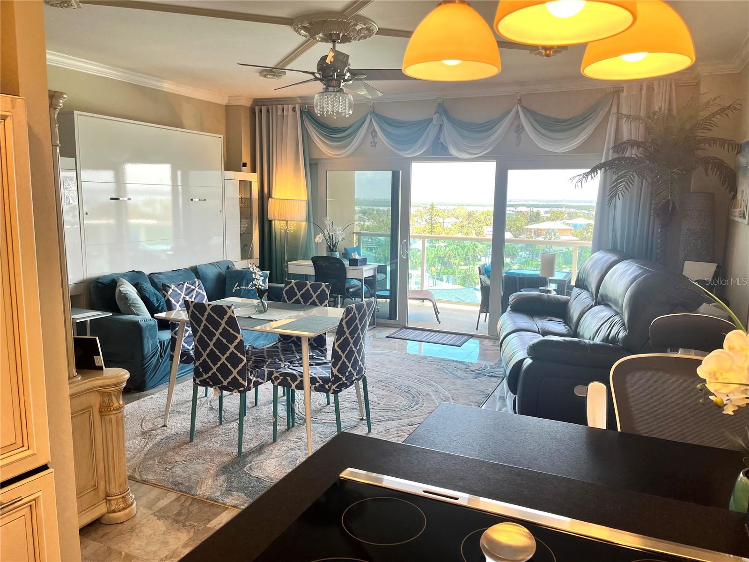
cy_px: 281
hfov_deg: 67.3
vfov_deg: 53.1
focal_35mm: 26
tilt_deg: -8.5
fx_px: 563
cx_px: 374
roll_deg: -1.4
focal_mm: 5.1
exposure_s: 1/159
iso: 40
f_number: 1.6
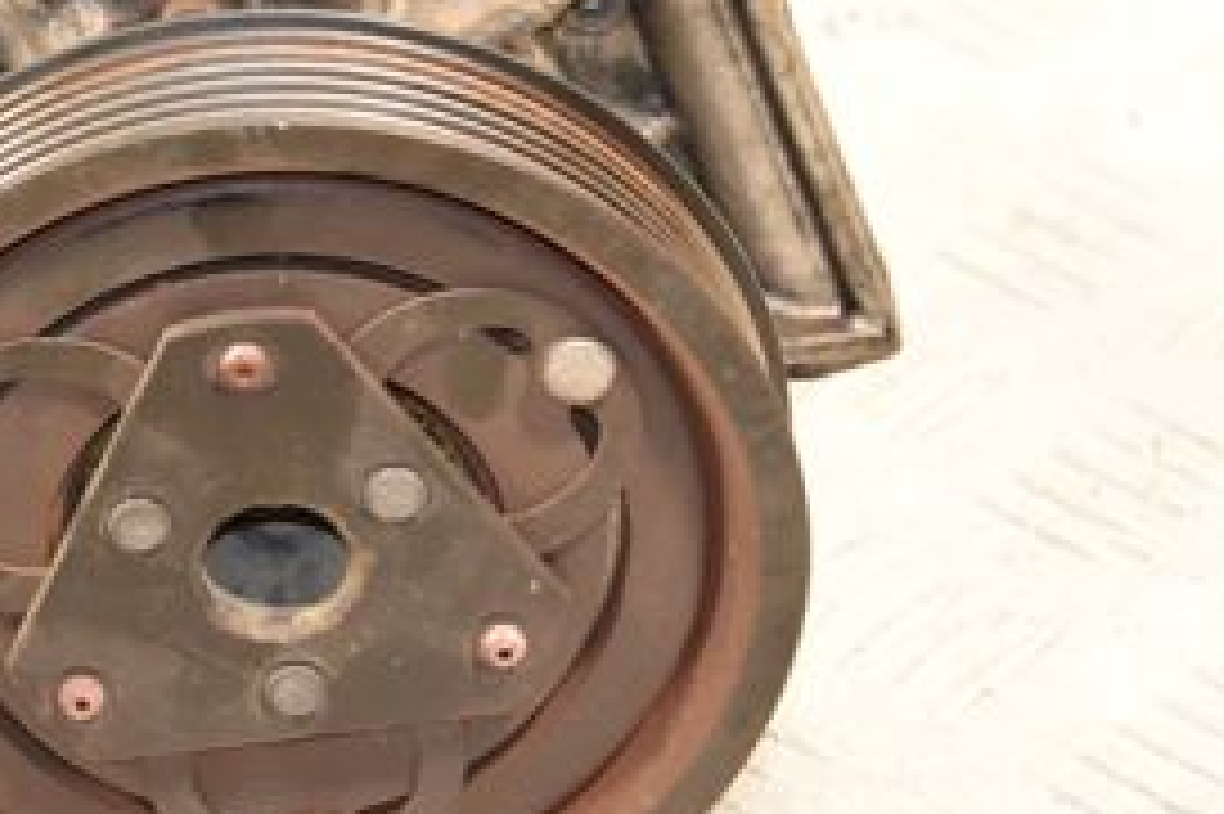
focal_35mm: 233
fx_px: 7917
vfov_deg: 5.9
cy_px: 22
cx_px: 243
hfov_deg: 8.8
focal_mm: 66
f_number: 5.6
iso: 1600
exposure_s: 1/125
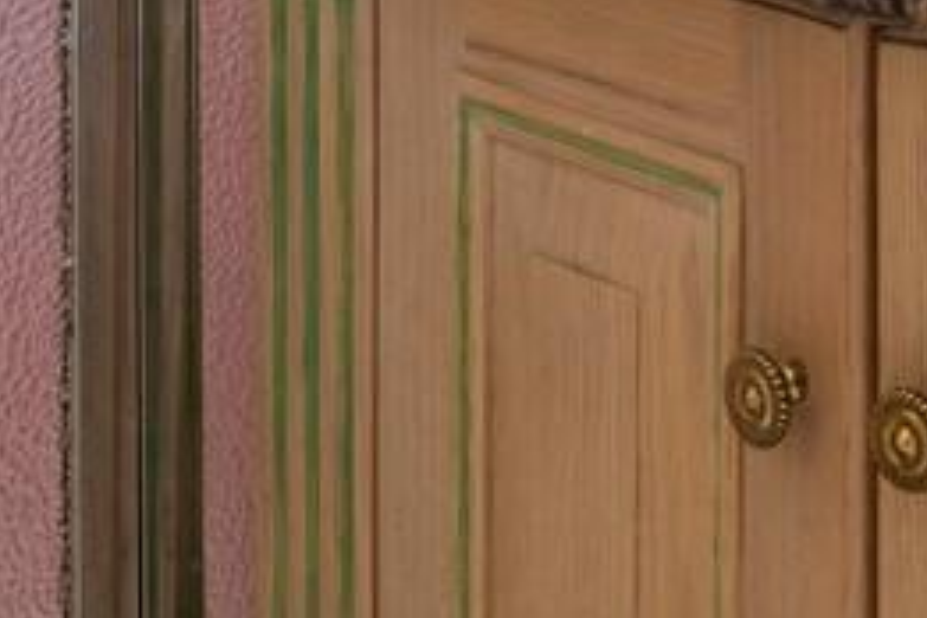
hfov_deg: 16.6
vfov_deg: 10.7
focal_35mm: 110
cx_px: 1463
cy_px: -847
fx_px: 2832
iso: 320
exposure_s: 1.3
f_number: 10
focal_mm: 14
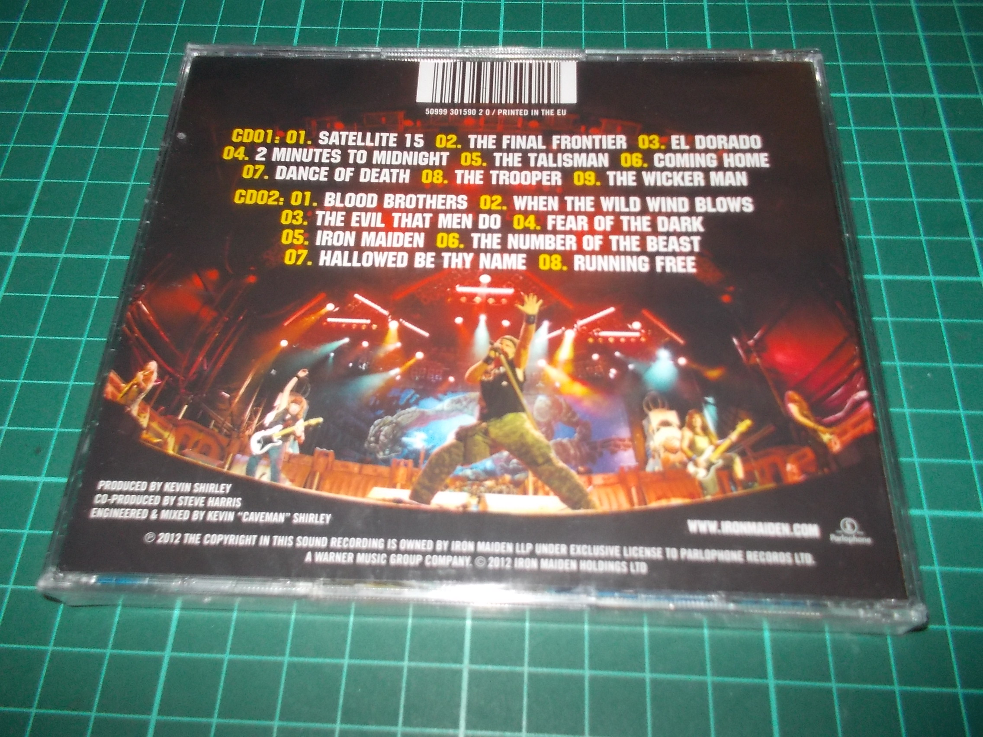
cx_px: 492
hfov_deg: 61.7
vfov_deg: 48.2
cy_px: 368
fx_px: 824
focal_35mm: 29
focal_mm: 4.1
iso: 200
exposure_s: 1/30
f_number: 3.3
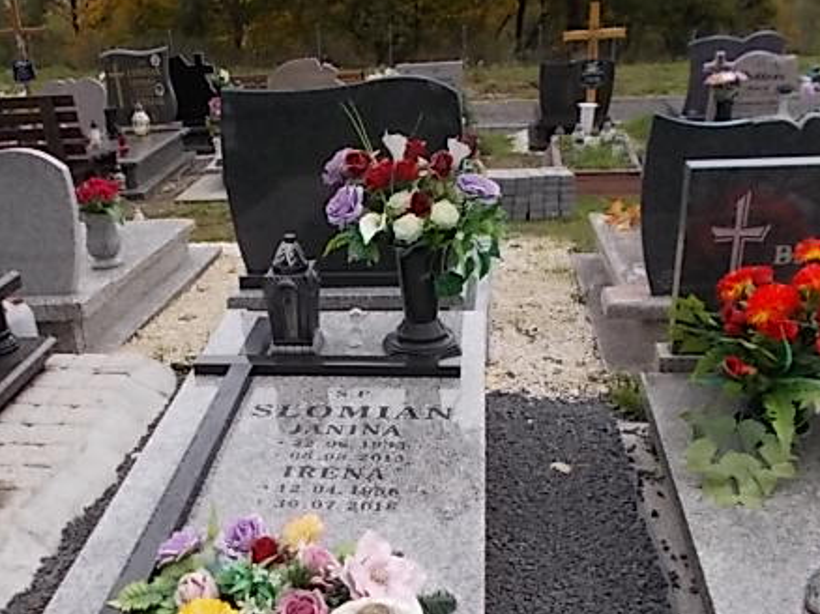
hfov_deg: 48.7
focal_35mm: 38
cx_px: 328
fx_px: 900
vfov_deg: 37.3
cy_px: 404
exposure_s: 1/80
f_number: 3.2
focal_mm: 4.6
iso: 80
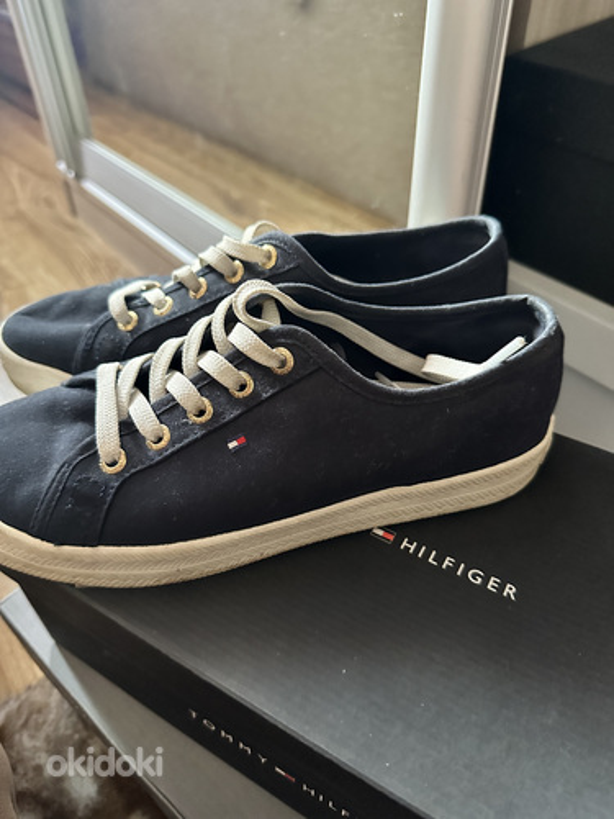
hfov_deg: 56.8
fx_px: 568
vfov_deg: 71.6
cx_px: 307
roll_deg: +3.6
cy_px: 410
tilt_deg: -42.9
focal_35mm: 24
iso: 1000
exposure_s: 1/40
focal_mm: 6.86
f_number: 1.78
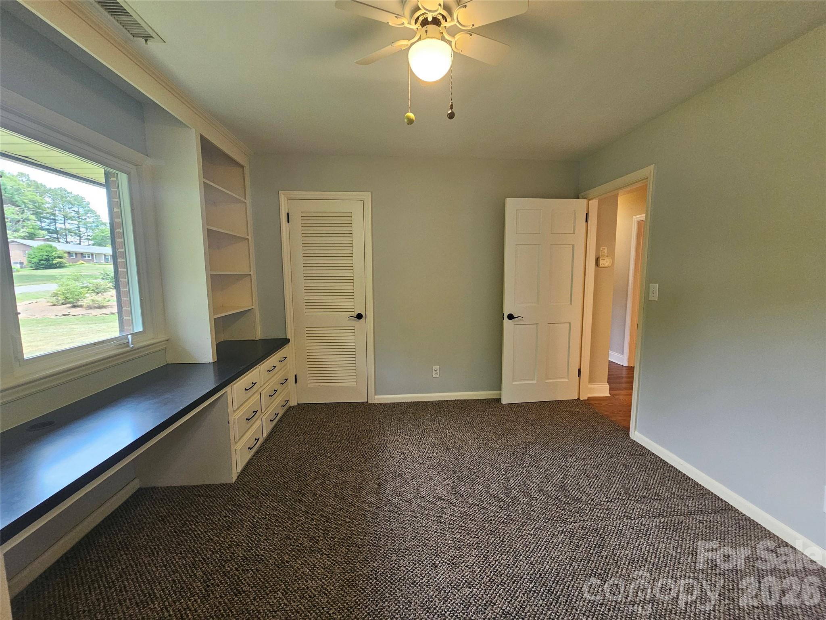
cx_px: 413
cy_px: 310
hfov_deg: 106.2
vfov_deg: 89.9
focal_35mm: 13
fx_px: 310
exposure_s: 1/60
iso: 250
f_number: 2.2
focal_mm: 2.2
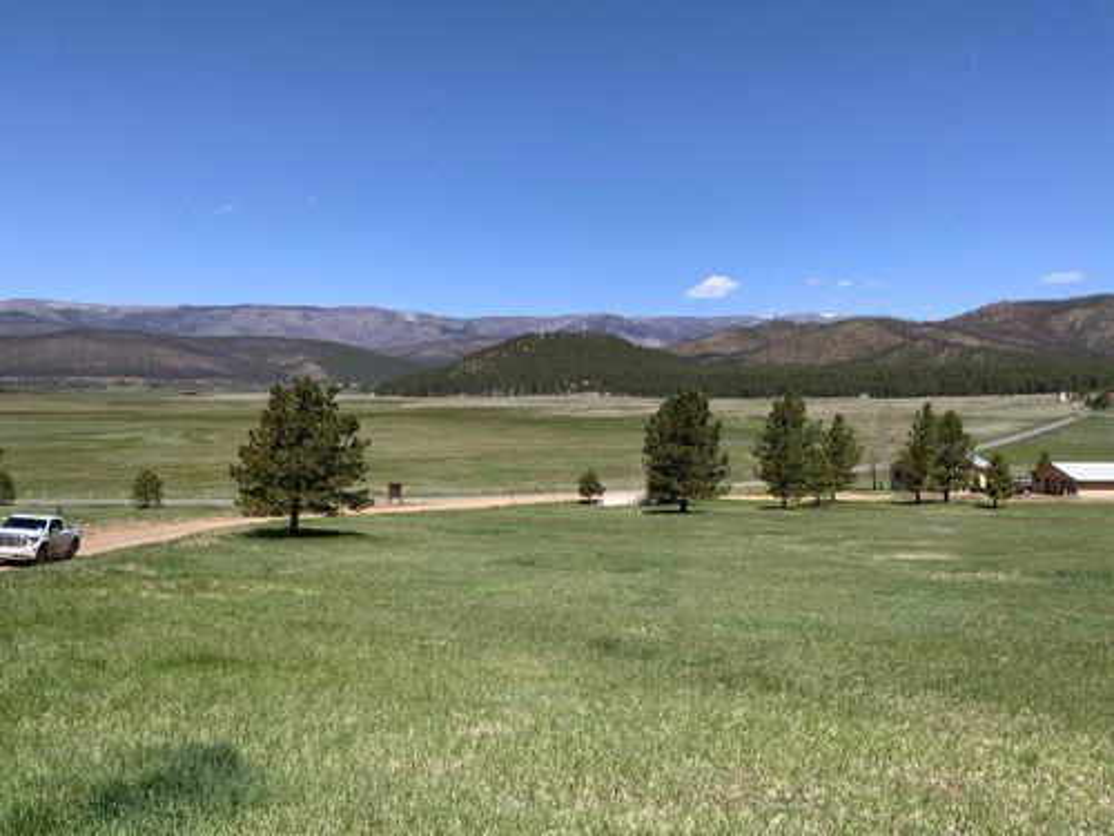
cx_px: 557
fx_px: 933
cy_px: 418
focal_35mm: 29
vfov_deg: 48.2
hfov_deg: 61.7
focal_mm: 3
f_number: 1.8
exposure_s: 1/2058
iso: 16
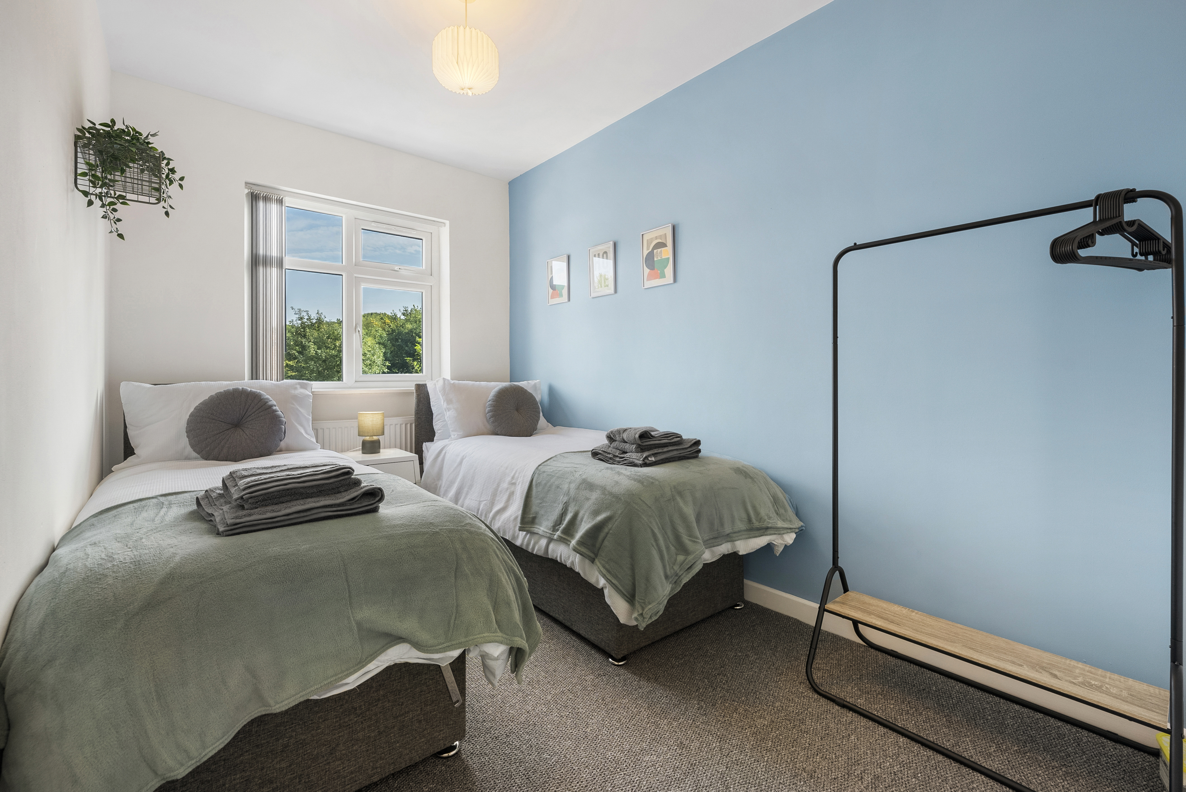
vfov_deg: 77.4
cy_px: 396
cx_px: 593
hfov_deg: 100.4
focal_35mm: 15
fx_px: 494
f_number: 8
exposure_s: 1/5
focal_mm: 15
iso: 400
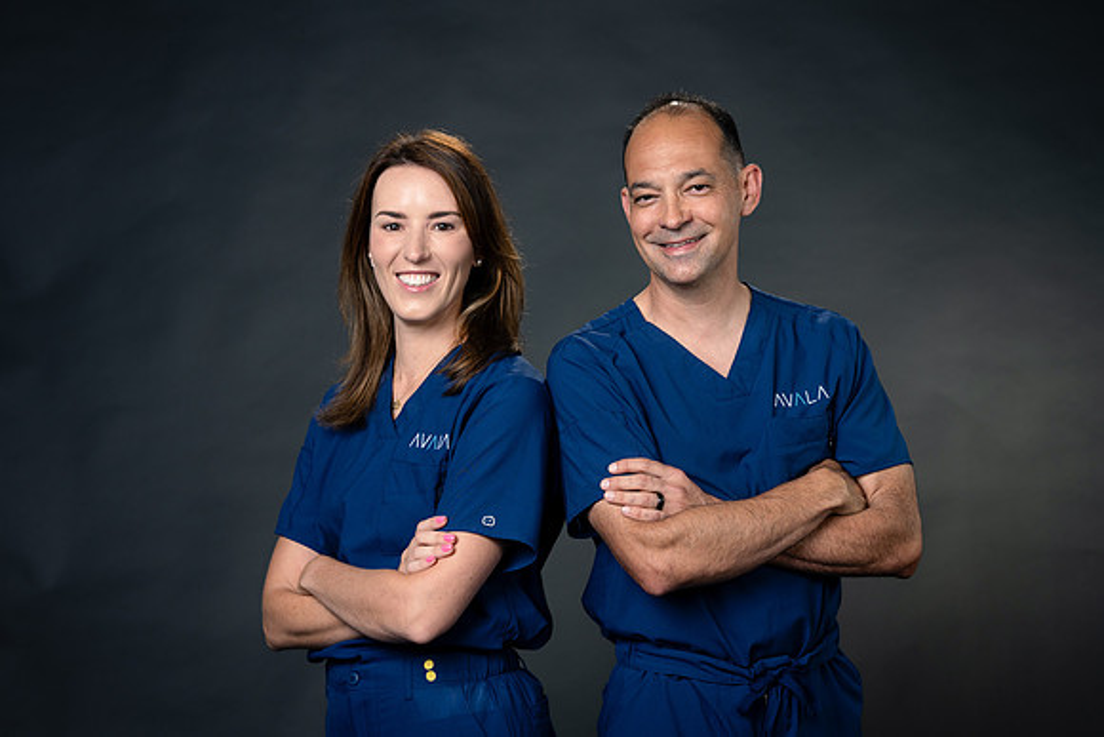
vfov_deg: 16.1
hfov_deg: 23.9
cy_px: 368
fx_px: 2607
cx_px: 552
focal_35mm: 85
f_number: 4
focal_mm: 85
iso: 200
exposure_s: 1/160
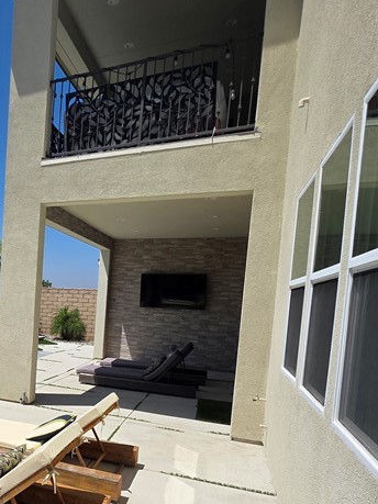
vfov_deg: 60.4
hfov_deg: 40.2
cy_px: 329
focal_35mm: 29
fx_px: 422
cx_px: -26
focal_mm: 2.2
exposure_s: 1/3953
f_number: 1.9
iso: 40
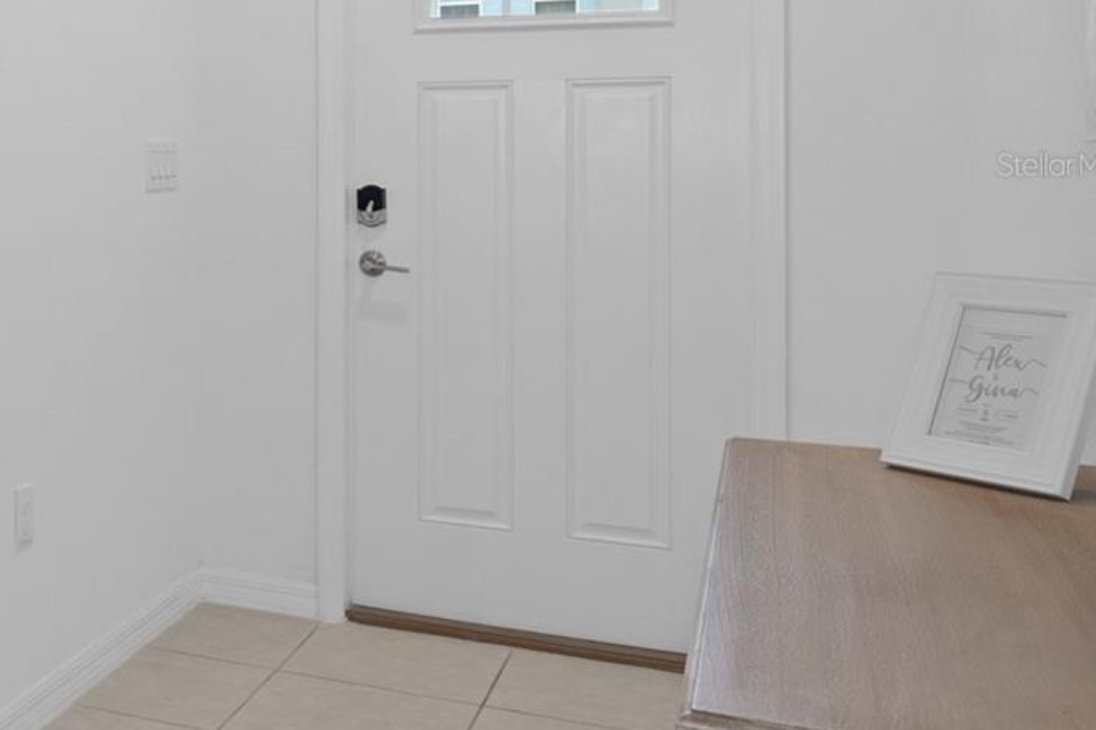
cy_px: 164
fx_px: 1461
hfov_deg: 35.1
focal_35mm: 48
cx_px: -116
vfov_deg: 27.6
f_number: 8
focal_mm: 21
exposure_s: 1/1.67
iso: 320
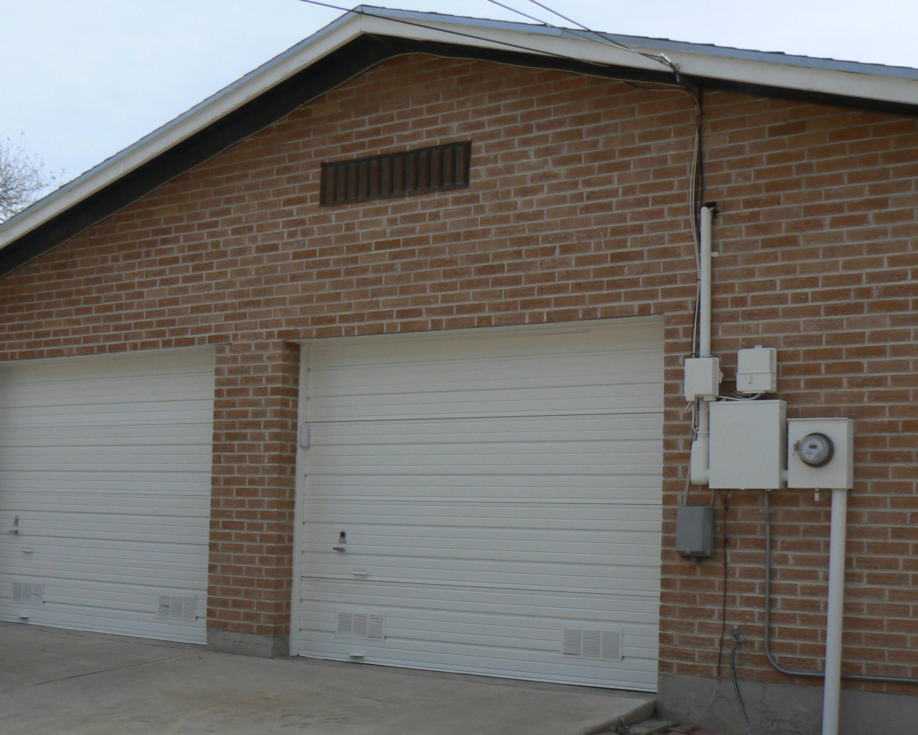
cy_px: 455
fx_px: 1331
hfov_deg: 37.6
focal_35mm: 49
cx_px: 291
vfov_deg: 30.7
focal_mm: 6
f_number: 5.6
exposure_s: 1/400
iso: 80
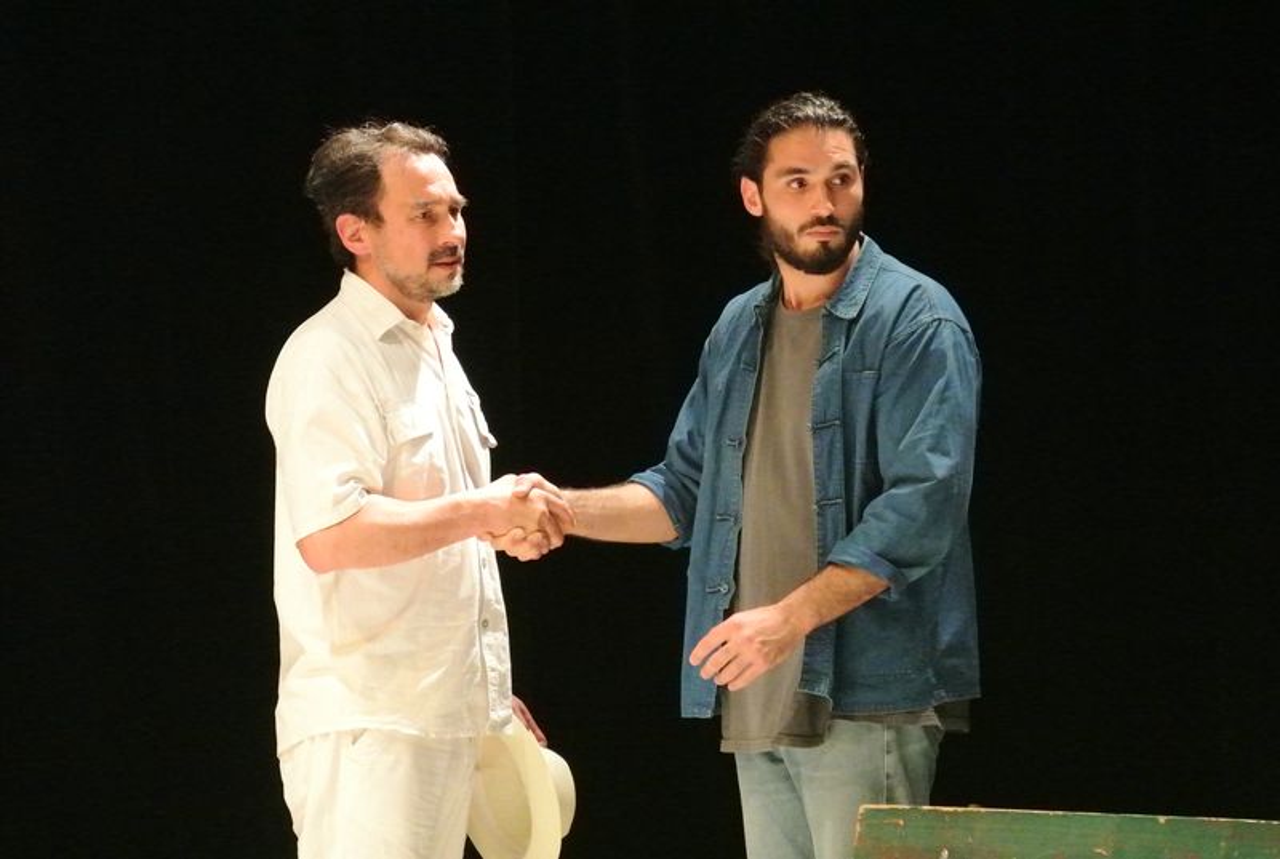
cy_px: 430
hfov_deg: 10.6
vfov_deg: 7.1
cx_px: 640
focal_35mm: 193
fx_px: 6876
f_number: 4.8
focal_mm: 71.6
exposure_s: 1/320
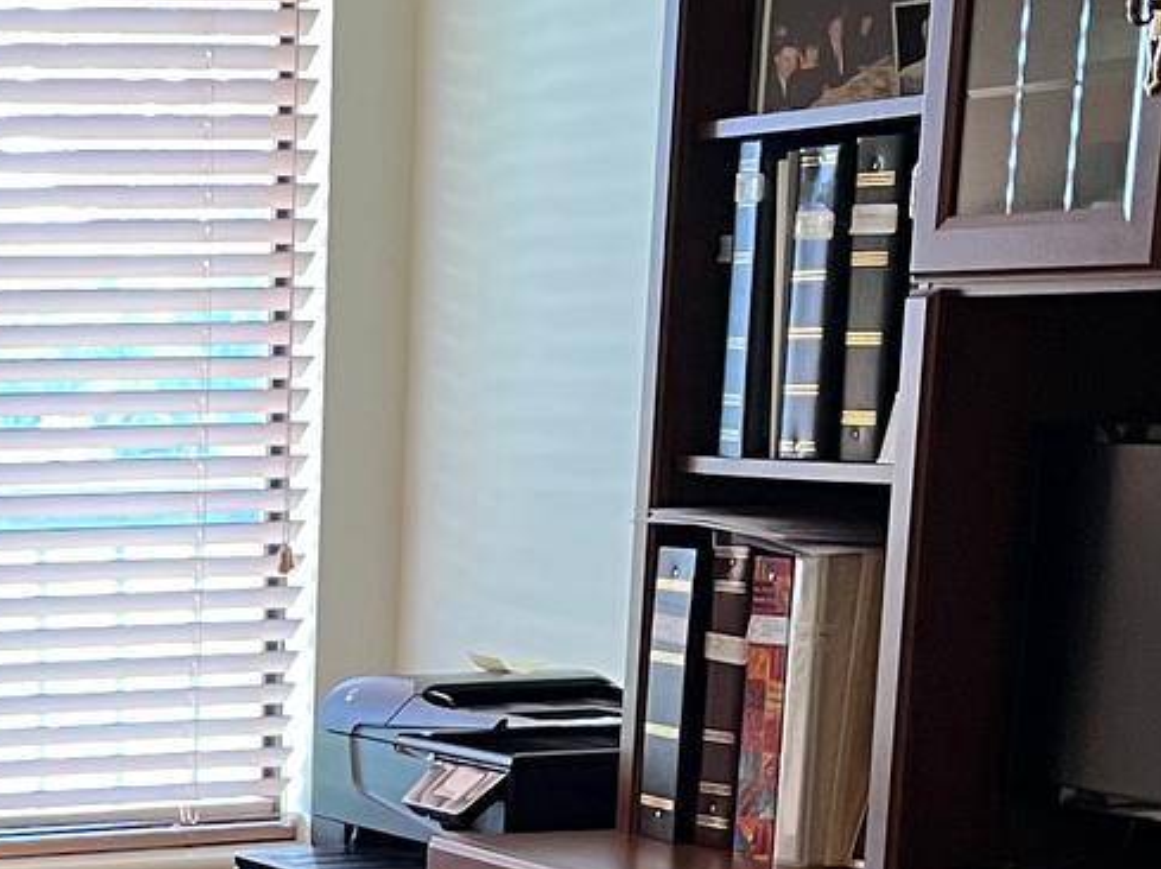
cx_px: -226
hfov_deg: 17.3
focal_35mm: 109
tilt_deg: -13.7
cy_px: 1209
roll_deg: +1.0
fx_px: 3653
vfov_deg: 13.0
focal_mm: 5.1
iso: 160
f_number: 1.6
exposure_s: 1/60
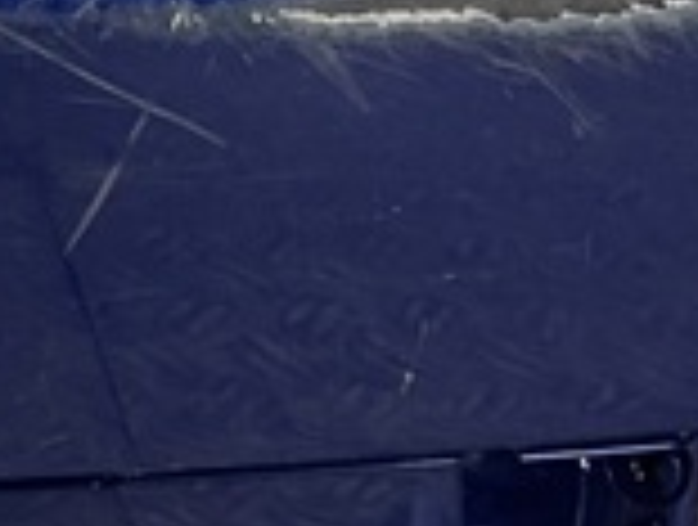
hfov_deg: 9.3
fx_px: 3800
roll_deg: -2.6
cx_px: -1036
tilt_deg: -14.8
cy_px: -40
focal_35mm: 188
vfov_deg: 7.9
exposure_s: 1/120
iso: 40
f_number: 1.8
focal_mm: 3
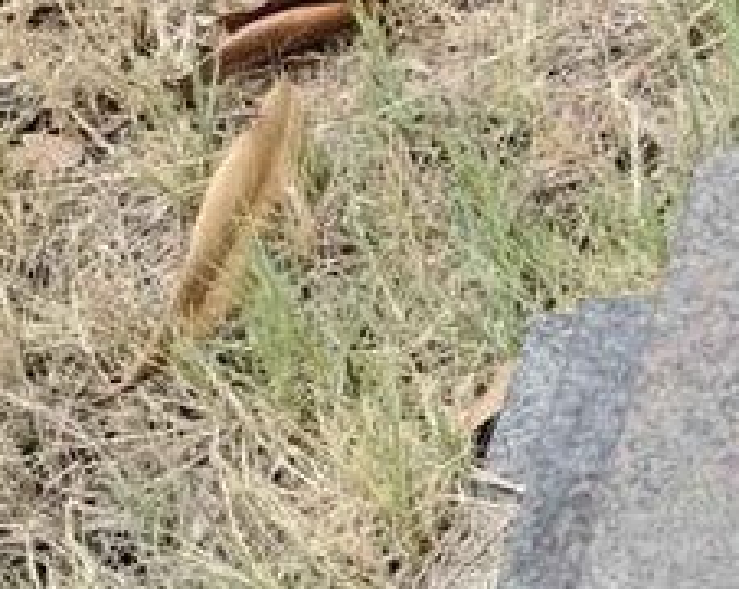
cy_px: -20
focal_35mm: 161
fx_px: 3515
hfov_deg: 10.3
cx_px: 1828
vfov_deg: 9.5
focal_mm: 4.75
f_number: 1.8
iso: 100
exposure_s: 1/268
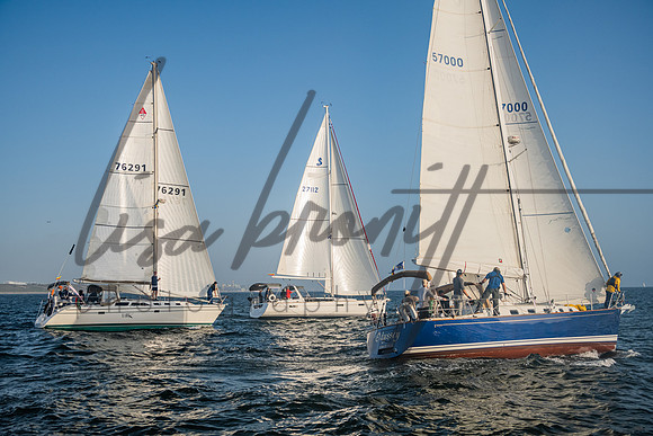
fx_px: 835
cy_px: 218
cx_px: 326
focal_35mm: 46
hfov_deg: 42.7
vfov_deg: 29.3
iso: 400
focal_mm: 46
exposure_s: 1/1600
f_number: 6.3
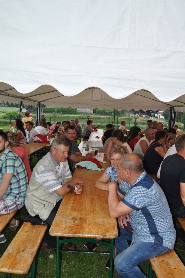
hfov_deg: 39.9
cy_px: 139
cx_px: 92
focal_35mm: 33
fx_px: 255
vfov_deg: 57.3
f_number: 8
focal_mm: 22
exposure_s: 1/200
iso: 200
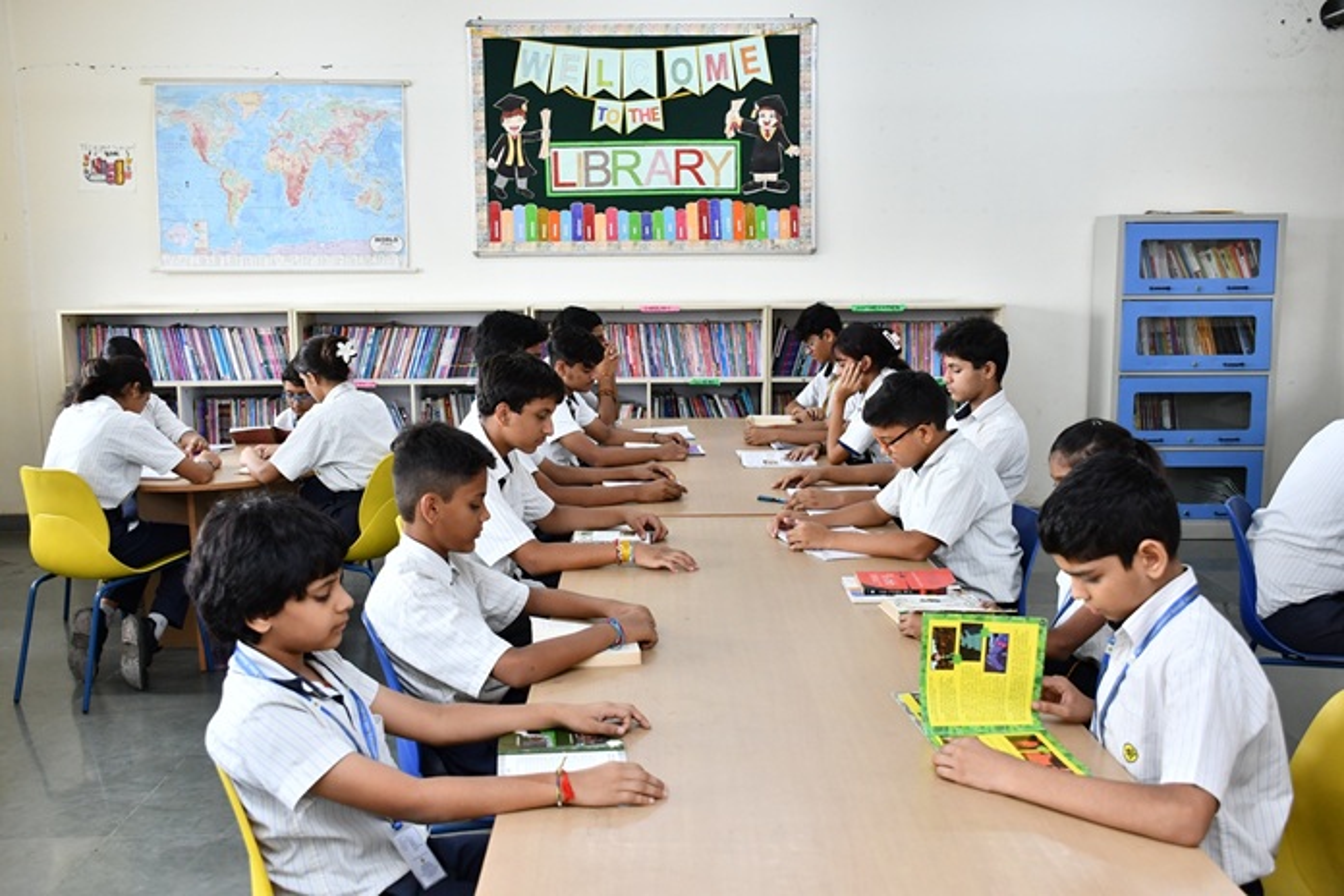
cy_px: 448
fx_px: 1269
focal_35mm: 34
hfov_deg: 55.8
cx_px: 672
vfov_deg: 38.9
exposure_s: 1/80
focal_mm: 23
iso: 800
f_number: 5.6
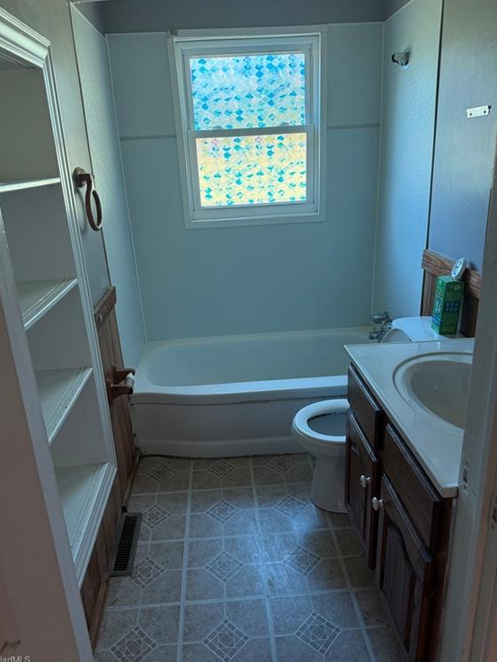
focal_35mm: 25
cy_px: 322
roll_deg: +3.0
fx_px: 478
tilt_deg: -17.0
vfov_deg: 69.4
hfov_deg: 54.9
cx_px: 241
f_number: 1.78
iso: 200
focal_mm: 6.76
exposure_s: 1/73
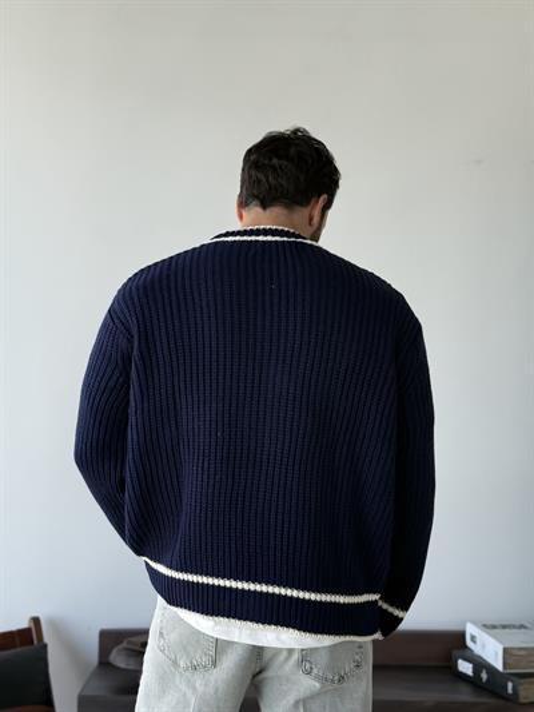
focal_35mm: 48
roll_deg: -0.8
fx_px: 987
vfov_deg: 39.6
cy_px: 356
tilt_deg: +2.4
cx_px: 267
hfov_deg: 30.3
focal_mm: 6.76
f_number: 1.78
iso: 80
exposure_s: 1/316
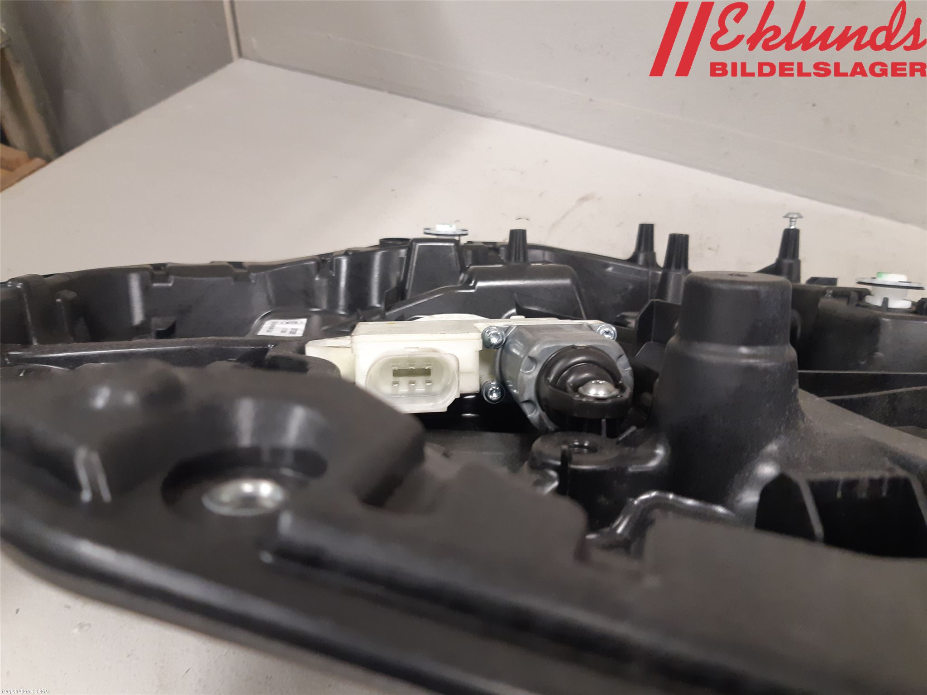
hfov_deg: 67.3
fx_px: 696
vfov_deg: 53.1
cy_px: 348
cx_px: 464
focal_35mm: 26
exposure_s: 1/50
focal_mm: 3.93
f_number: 1.7
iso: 200
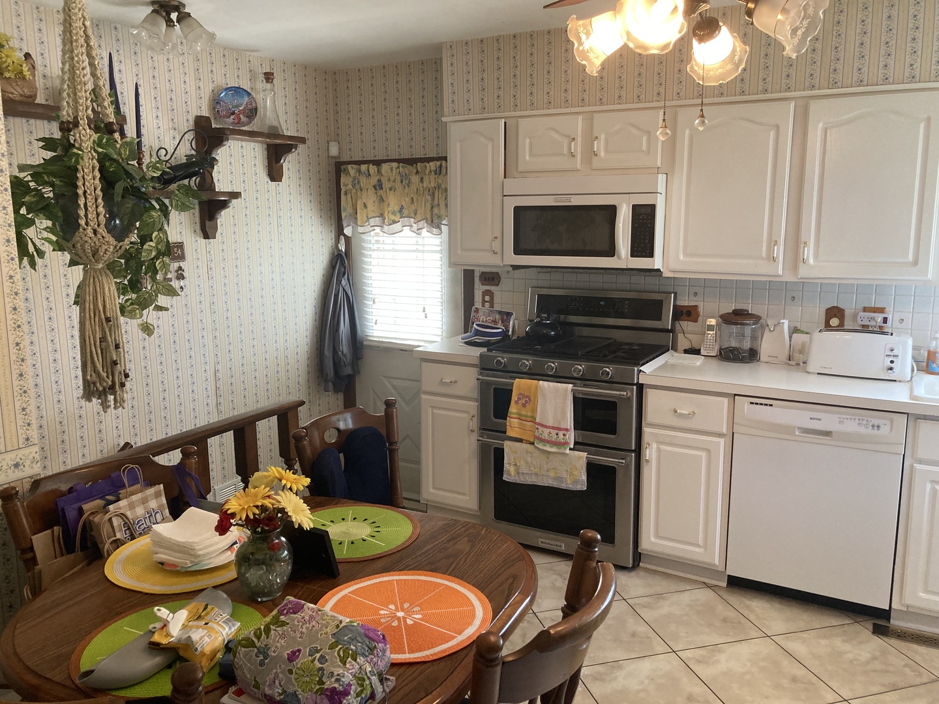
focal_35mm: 28
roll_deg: +0.5
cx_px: 470
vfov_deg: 49.7
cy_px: 352
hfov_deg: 63.4
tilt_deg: -9.5
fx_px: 760
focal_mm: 3.99
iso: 160
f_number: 1.8
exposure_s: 1/60
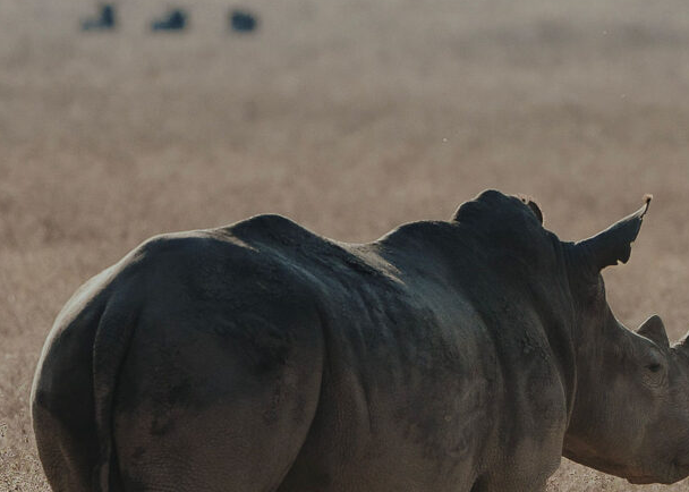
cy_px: 227
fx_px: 23007
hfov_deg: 1.7
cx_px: 400
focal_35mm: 1176
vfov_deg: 1.2
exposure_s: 1/1600
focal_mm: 200
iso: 100
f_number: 2.8
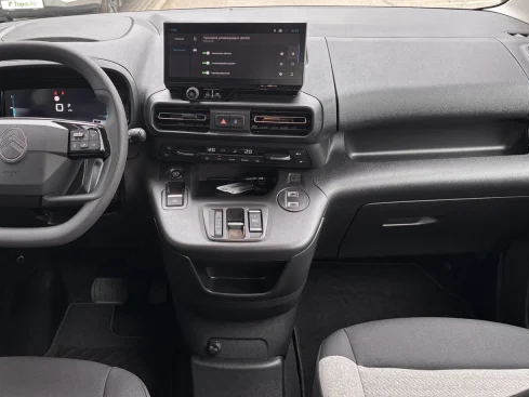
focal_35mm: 34
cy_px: 163
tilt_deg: -24.7
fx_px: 520
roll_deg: +5.8
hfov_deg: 53.2
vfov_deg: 41.7
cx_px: 189
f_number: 1.6
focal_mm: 5.96
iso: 64
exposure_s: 1/120
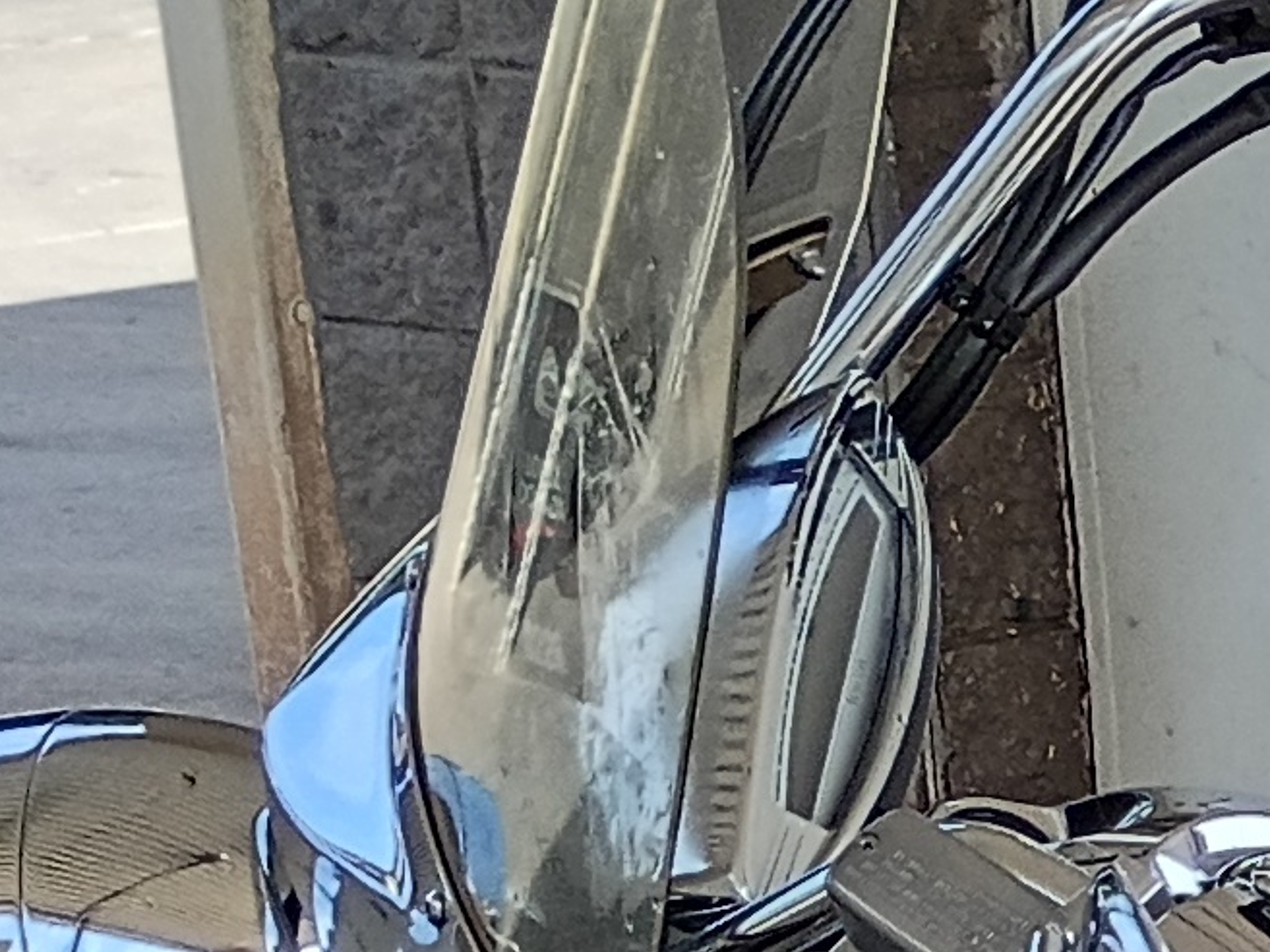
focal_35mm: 181
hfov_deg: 10.3
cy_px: 2771
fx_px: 6641
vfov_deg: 7.3
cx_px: 2312
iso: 100
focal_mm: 4.27
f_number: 1.8
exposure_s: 1/386
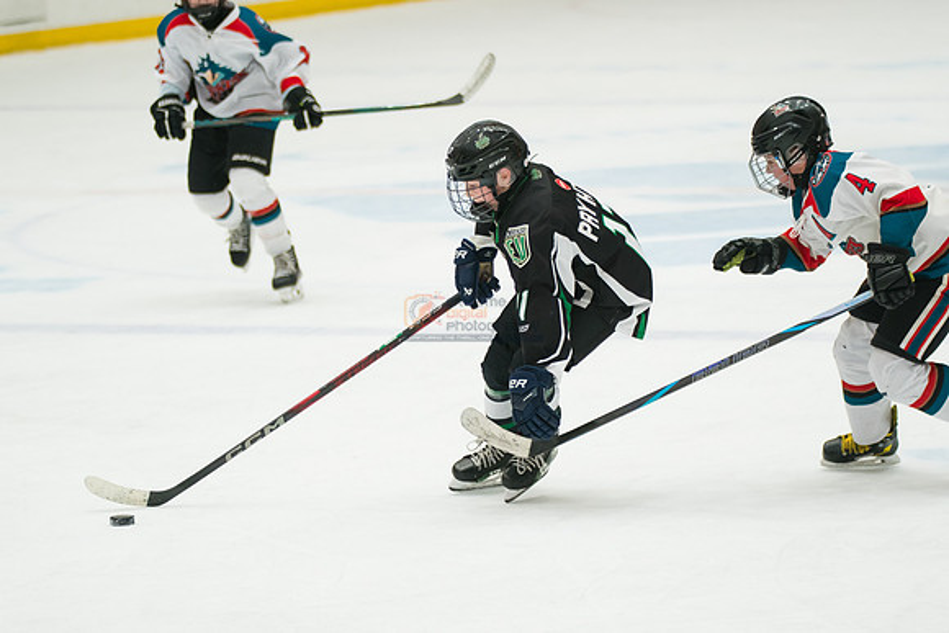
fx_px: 5537
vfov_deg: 6.5
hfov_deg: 9.8
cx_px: 474
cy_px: 316
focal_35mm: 210
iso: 2000
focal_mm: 140
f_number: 3.2
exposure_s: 1/1000
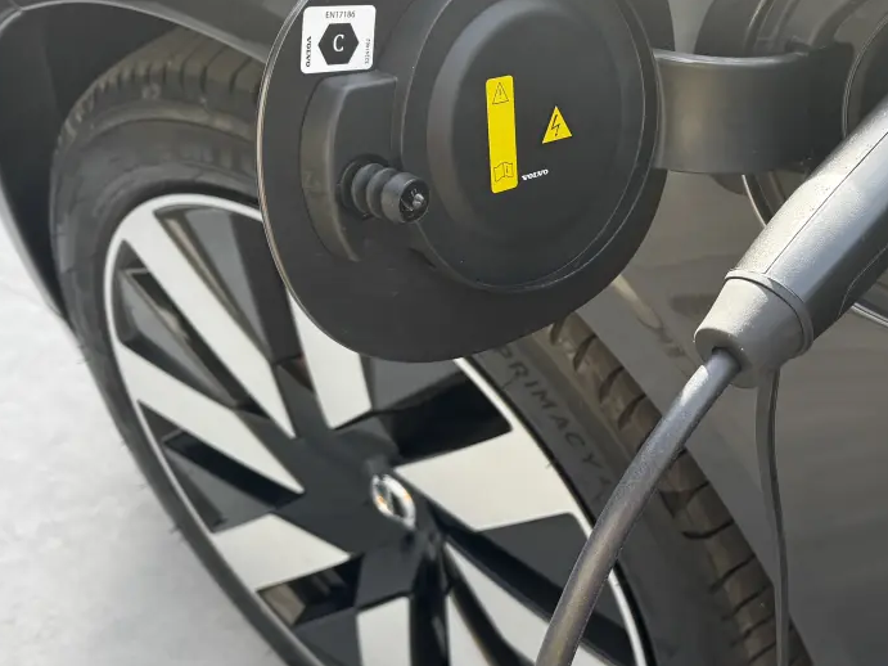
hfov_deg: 35.3
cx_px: 846
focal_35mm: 50
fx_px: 1282
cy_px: 257
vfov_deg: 29.0
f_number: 1.78
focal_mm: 6.76
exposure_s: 1/372
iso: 80
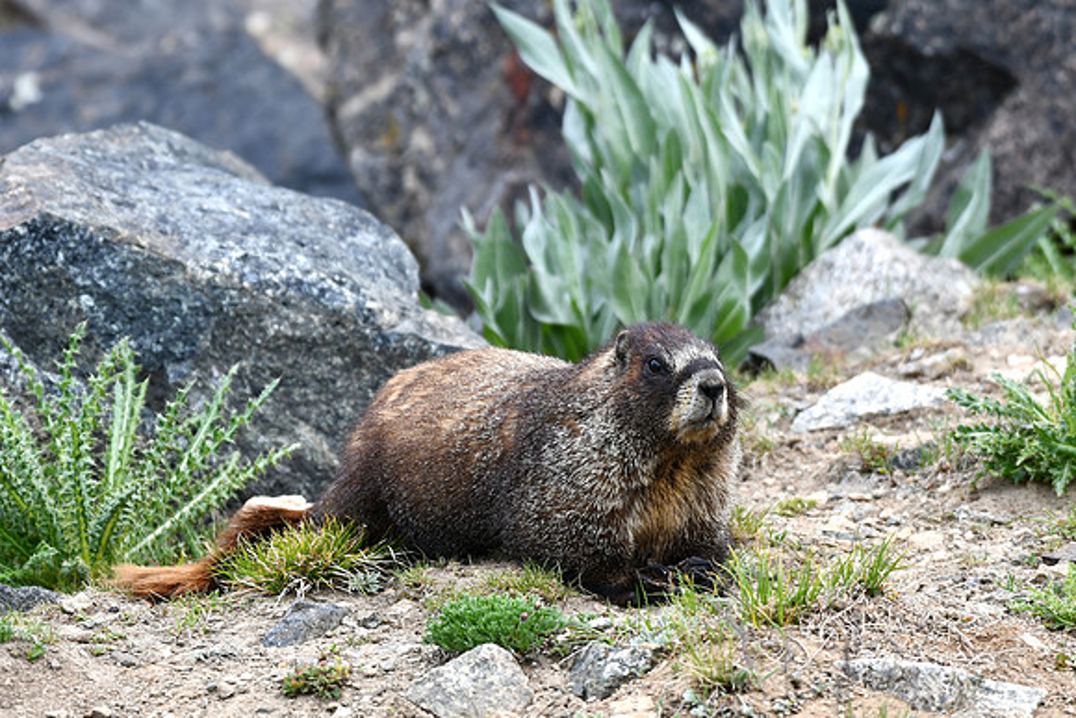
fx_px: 13004
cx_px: 538
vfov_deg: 3.2
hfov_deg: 4.7
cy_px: 359
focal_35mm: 435
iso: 320
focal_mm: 290
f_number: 5.6
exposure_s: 1/500
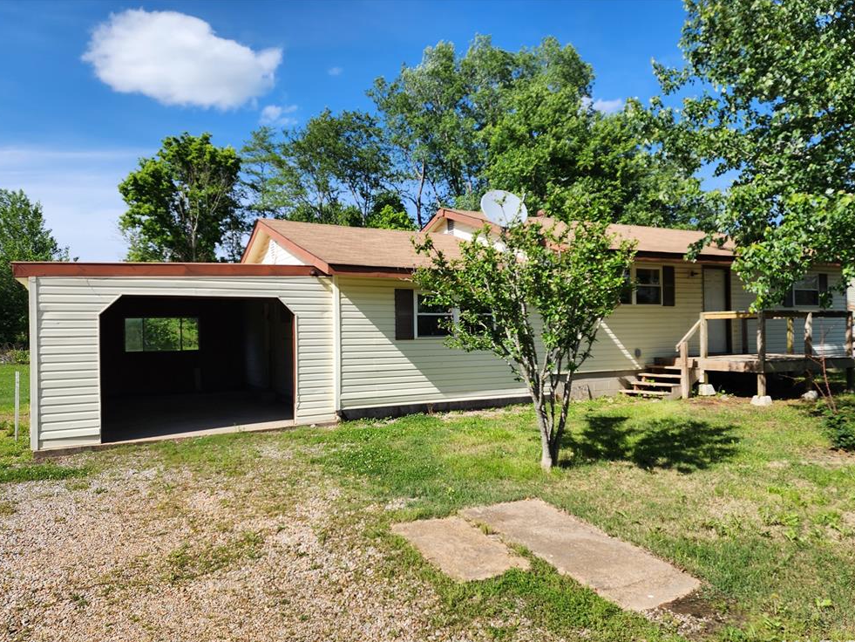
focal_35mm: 24
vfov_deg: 56.8
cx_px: 422
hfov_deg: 71.6
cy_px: 333
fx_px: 593
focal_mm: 6.4
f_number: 1.8
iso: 12
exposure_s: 1/843
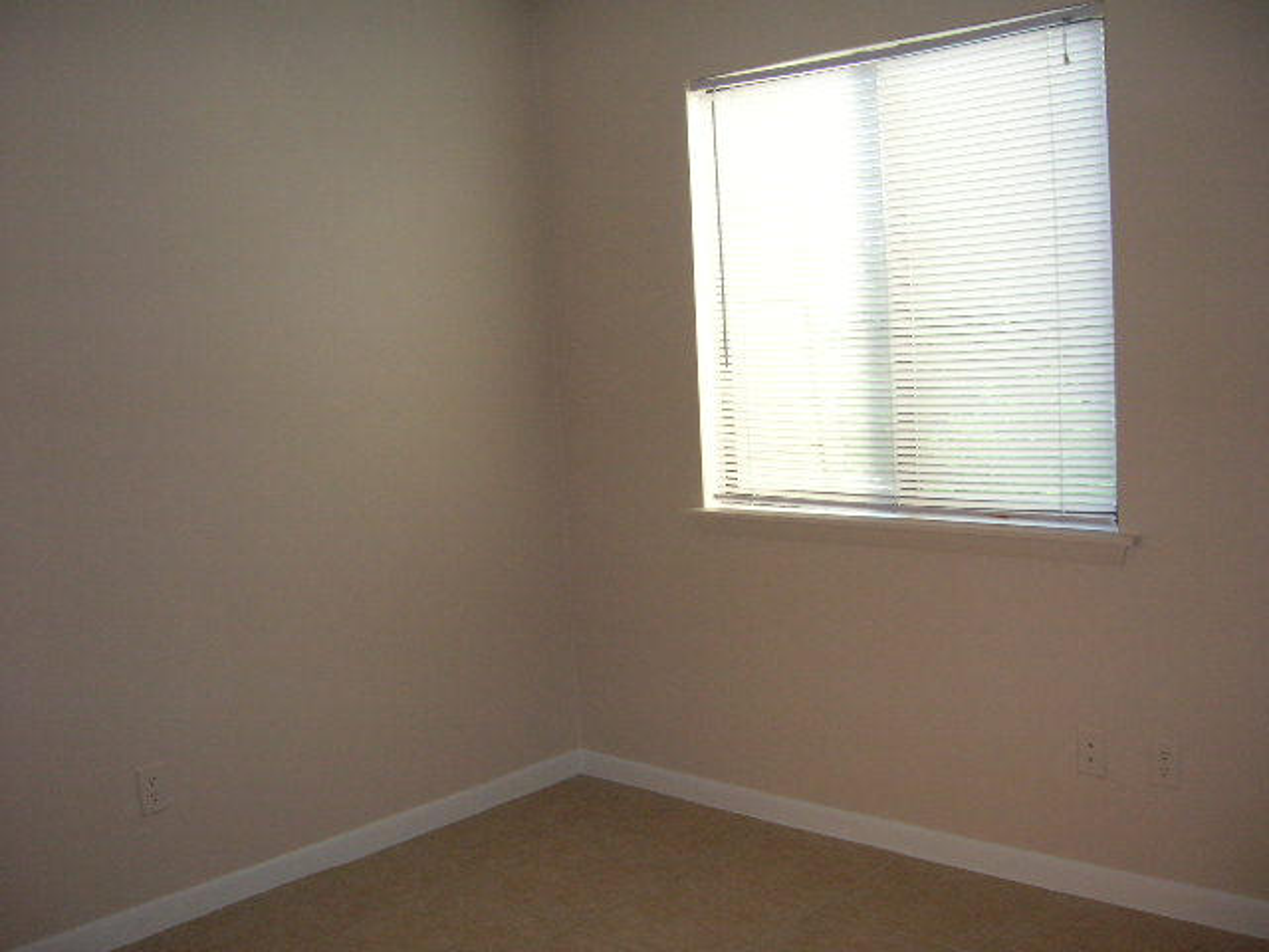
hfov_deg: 54.0
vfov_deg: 41.8
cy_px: 476
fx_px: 1246
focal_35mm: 34
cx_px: 634
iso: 199
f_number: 2.9
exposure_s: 1/34.2
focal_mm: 5.7
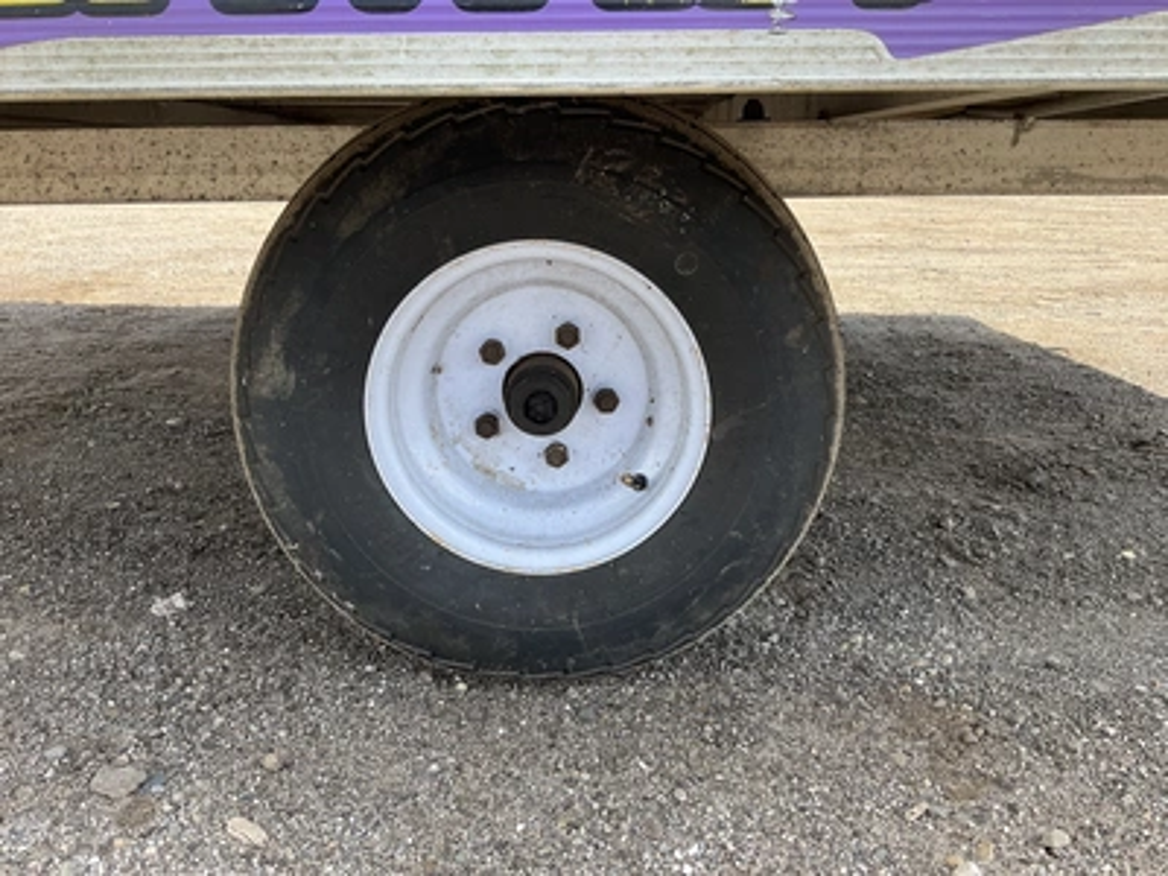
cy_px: 438
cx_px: 584
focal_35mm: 29
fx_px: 979
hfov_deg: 61.7
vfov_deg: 48.2
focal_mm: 3
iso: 25
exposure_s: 1/412
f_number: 1.8
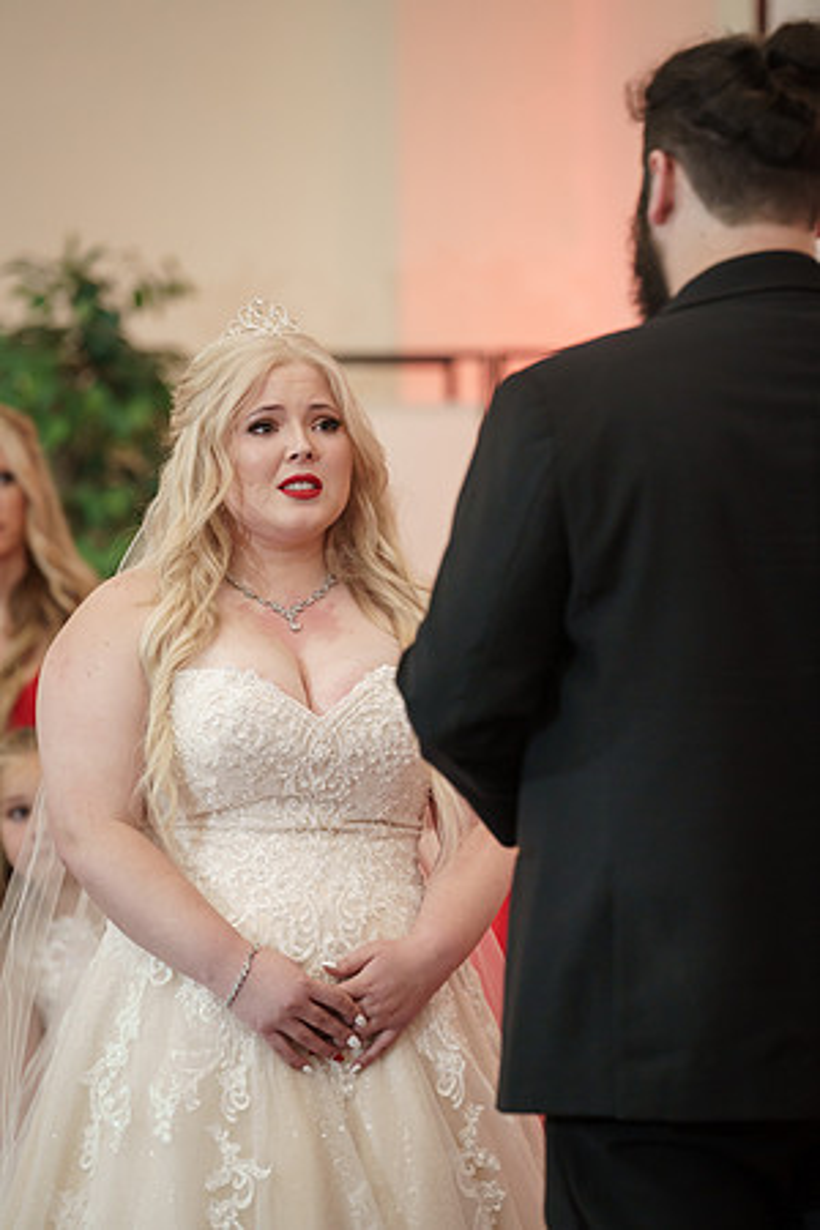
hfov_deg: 7.0
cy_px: 615
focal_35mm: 197
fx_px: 6730
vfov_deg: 10.4
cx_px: 410
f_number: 4
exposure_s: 1/100
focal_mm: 197
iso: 2000
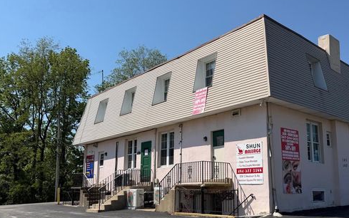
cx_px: 174
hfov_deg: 70.4
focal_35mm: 26
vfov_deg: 47.6
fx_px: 247
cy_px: 100
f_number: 1.78
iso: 80
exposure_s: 1/6711
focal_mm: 6.76
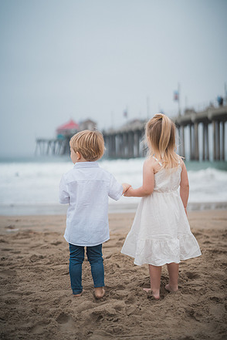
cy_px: 167
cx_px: 114
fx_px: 482
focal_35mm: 51
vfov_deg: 38.9
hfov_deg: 26.5
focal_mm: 50
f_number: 1.4
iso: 160
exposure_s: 1/4000
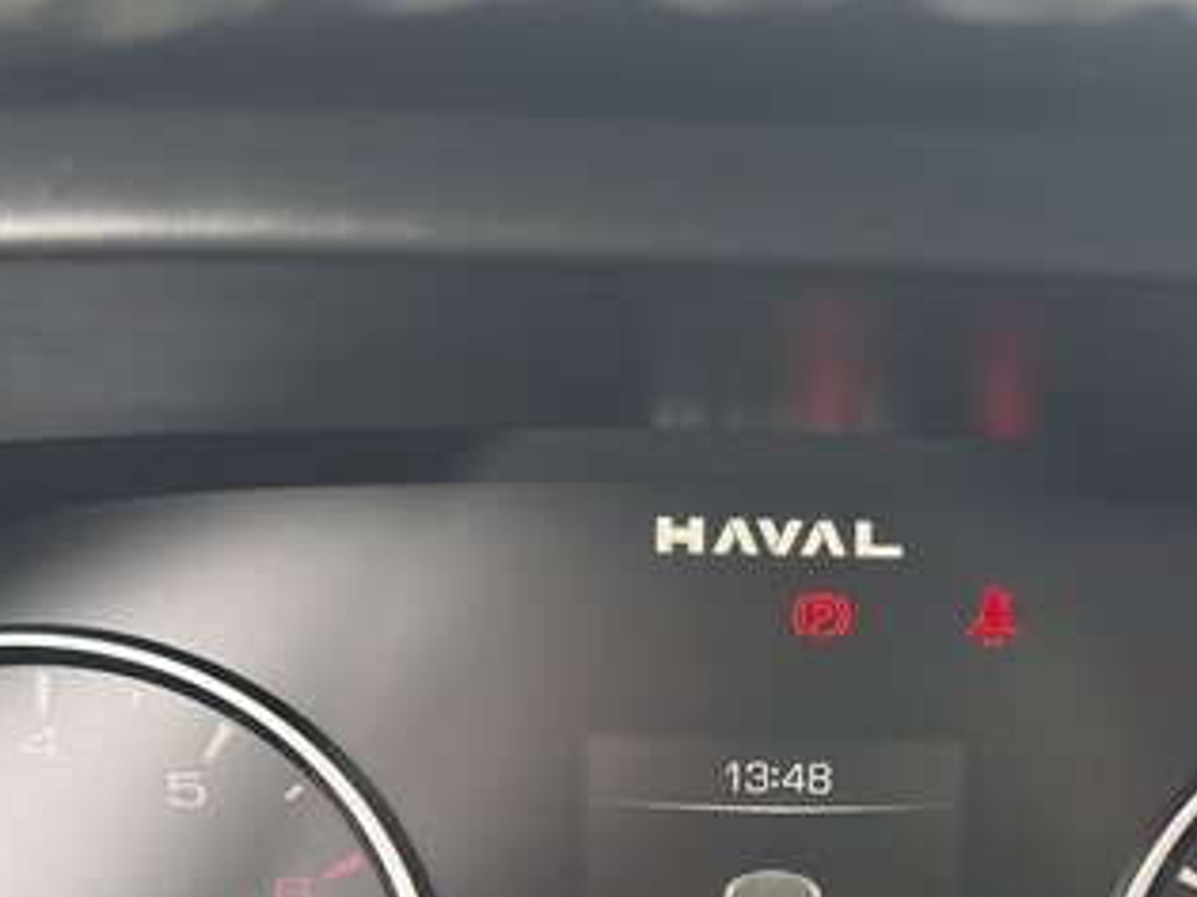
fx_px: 2109
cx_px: 832
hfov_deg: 31.4
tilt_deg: -23.1
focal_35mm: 61
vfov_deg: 23.6
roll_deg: -2.3
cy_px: 741
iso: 125
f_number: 1.78
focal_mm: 6.76
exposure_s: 1/121
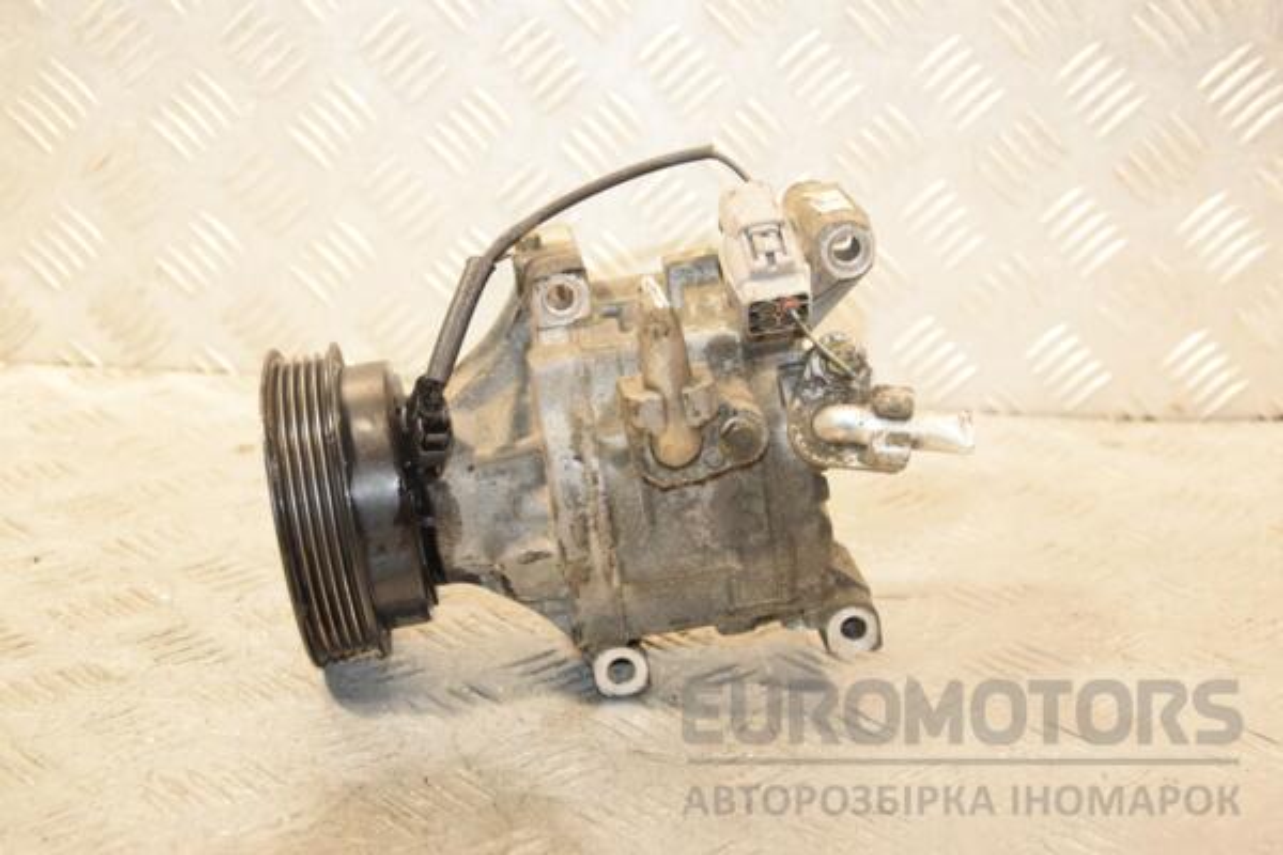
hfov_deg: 33.4
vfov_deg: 22.6
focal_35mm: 60
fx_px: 2138
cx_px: 642
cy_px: 428
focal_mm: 40
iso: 1600
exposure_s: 1/160
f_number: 5.6
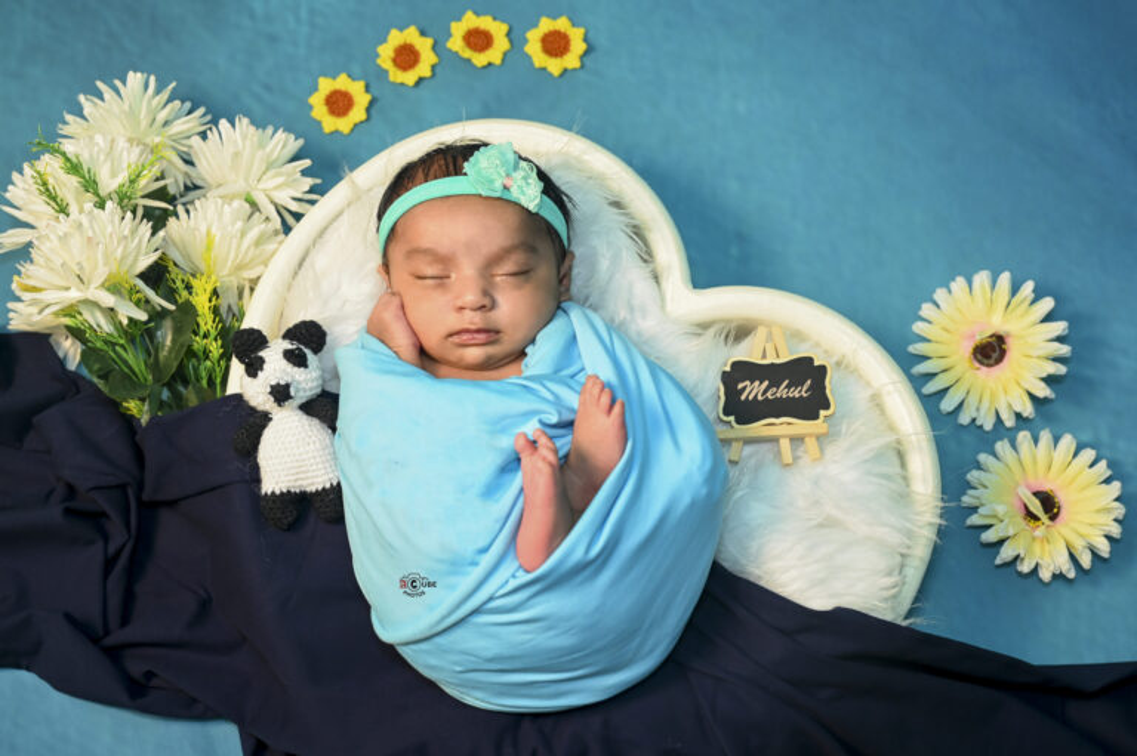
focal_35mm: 54
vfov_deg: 25.0
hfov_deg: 36.9
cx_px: 568
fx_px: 1704
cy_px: 378
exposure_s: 1/200
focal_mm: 54
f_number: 4
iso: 800
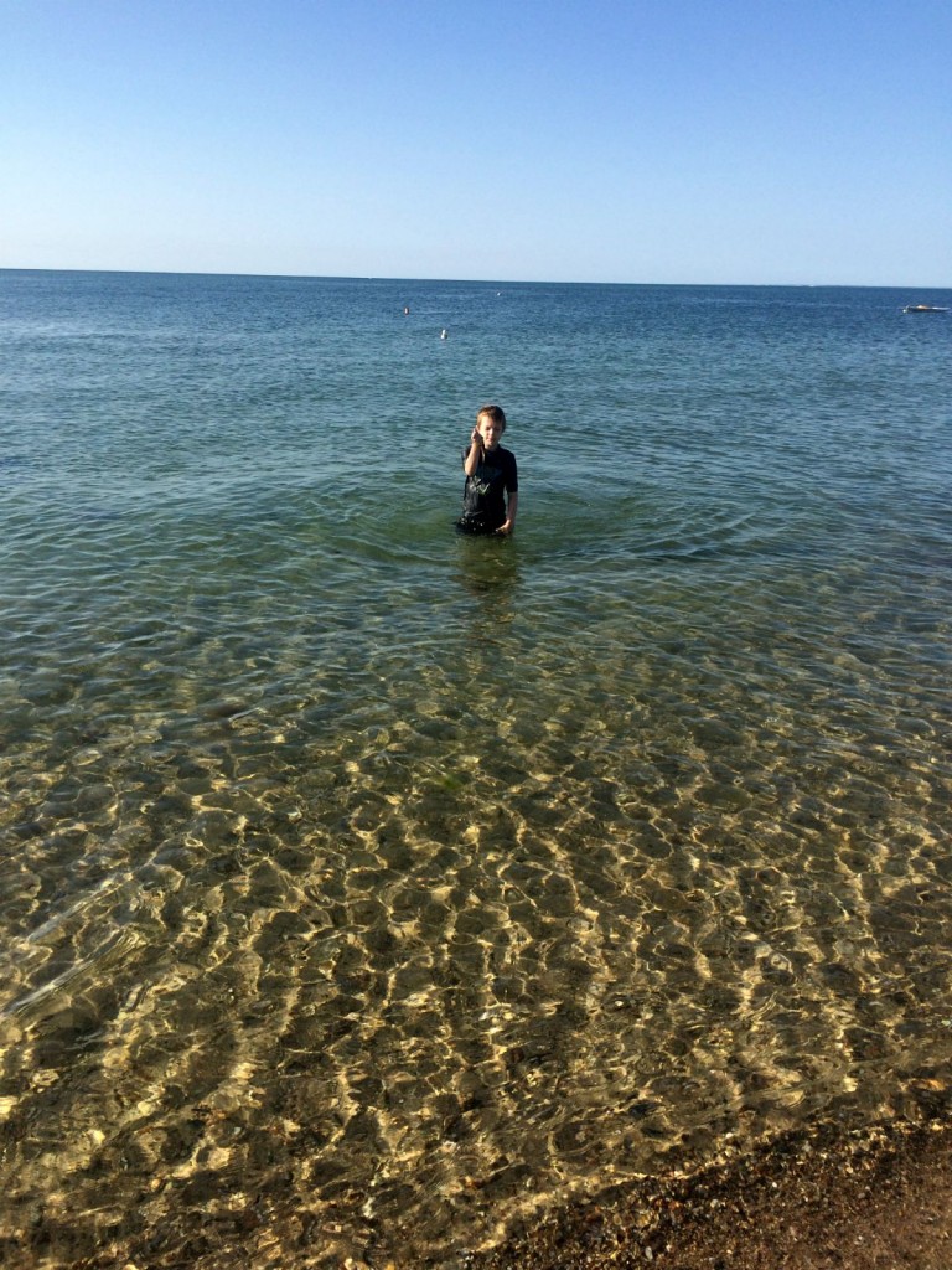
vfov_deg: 61.7
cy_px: 635
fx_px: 1063
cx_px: 476
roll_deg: +0.8
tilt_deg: -18.6
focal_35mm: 29
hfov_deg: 48.2
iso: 32
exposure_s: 1/2160
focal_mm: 4.15
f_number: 2.2
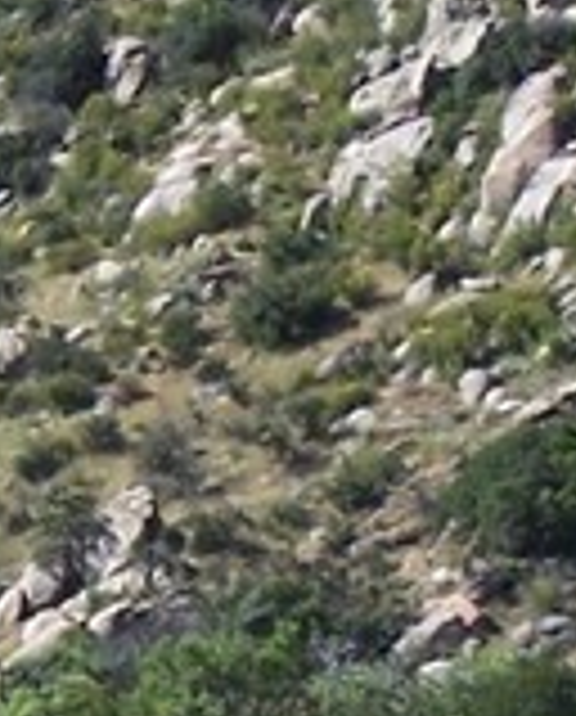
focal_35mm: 420
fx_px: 8916
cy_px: 775
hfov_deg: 3.7
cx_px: 230
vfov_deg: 4.6
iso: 80
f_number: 3.2
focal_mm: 11.1
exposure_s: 1/1000
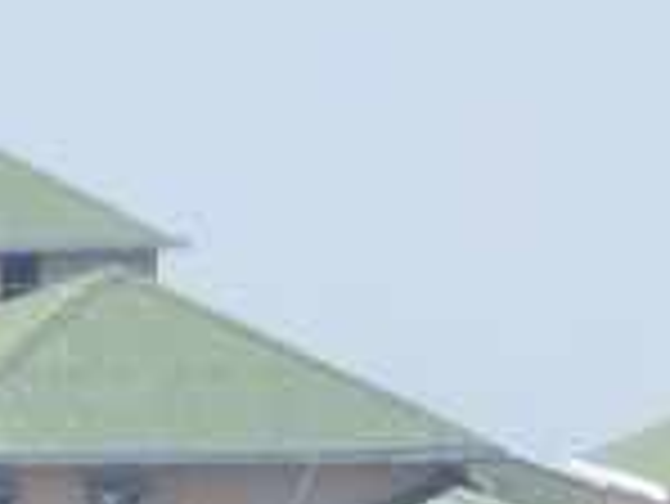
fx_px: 19836
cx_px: 103
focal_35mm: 1024
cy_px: 1238
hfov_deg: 1.9
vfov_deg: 1.5
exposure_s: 1/200
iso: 80
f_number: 5.6
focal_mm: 30.9
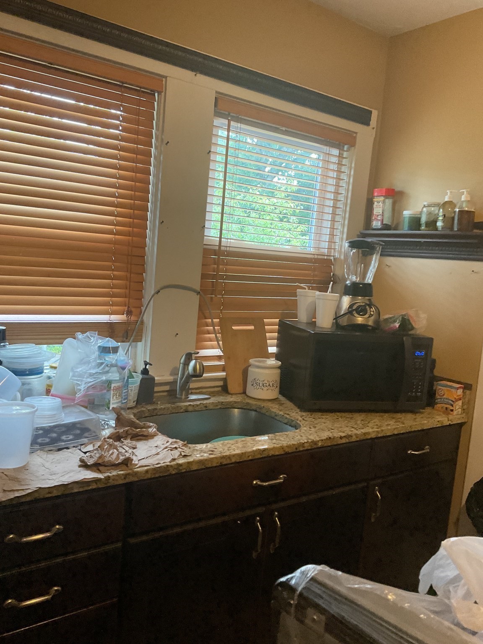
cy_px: 322
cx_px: 242
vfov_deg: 61.7
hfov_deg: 48.2
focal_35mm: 29
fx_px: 540
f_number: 1.8
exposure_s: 1/60
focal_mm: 3
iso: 250
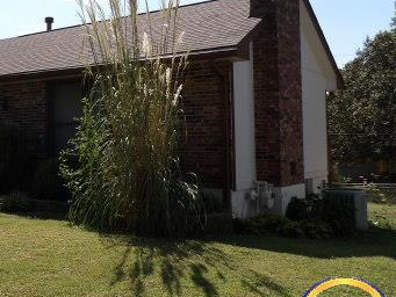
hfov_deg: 39.0
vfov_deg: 32.0
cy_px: 108
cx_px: 37
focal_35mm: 45
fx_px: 515
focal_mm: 4.3
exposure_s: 1/518
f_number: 4.6
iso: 100
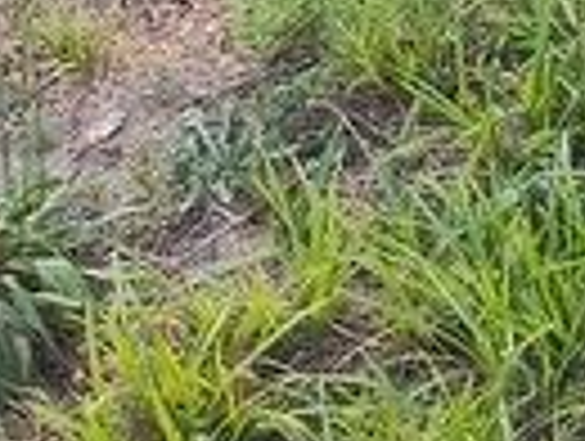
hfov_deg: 13.1
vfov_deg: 10.0
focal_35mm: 141
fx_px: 2387
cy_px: -333
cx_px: 900
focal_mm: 5.56
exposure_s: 1/120
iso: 101
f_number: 1.8
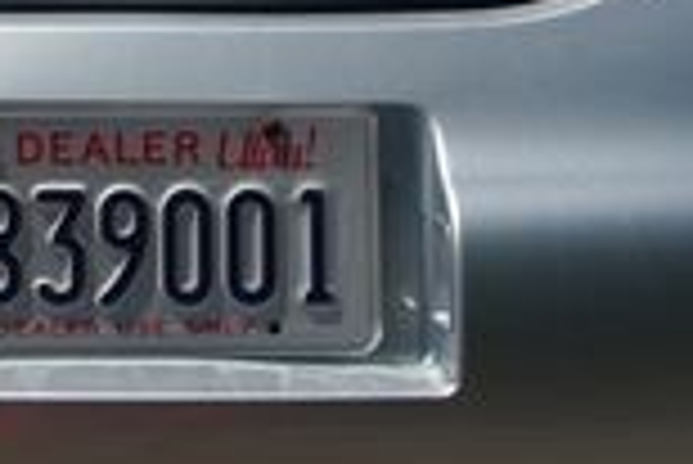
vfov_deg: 8.4
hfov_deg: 12.6
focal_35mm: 162
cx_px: 90
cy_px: -74
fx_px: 3121
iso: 100
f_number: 8
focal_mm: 26.25
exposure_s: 1/500
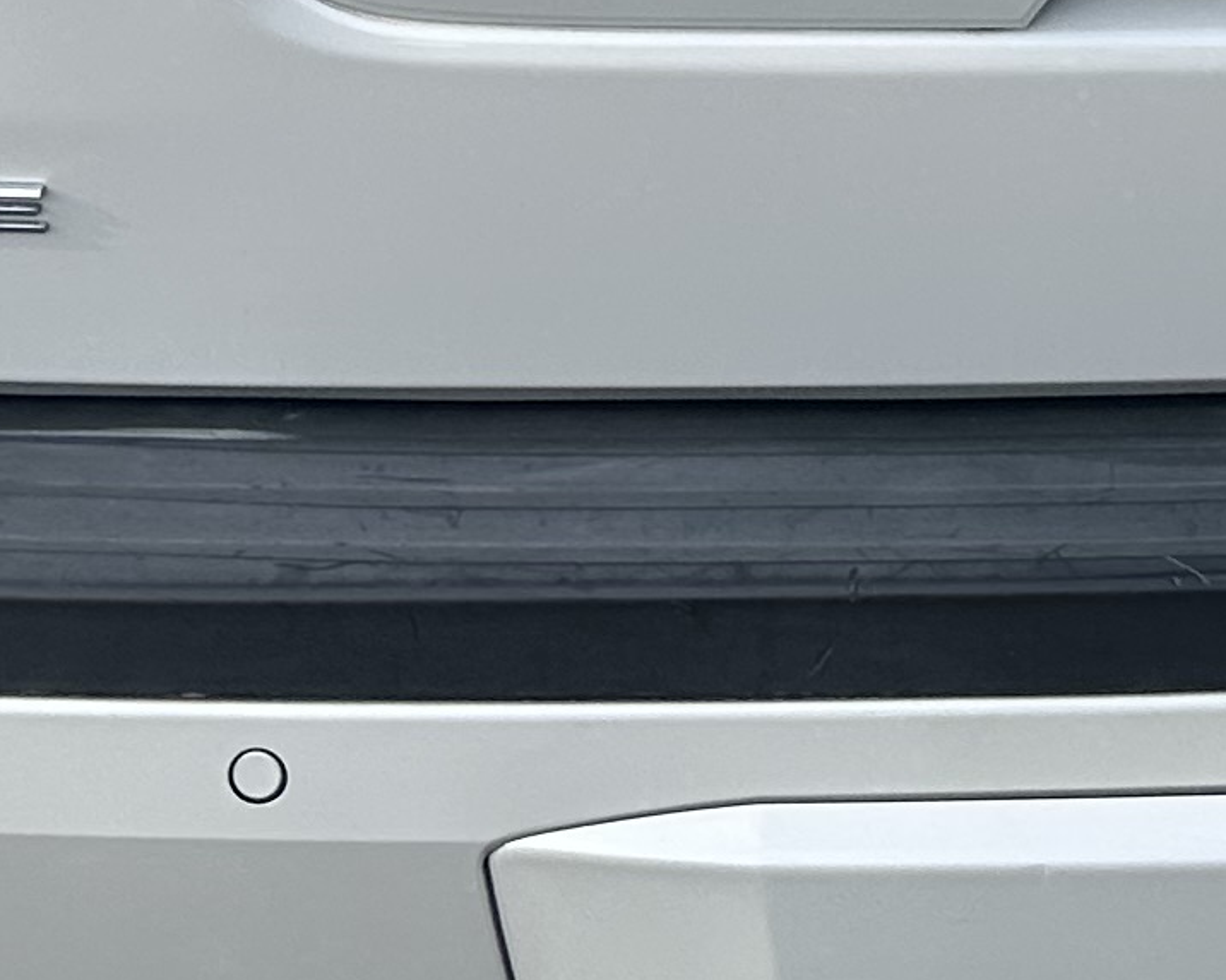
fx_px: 4787
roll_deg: +0.0
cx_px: 1233
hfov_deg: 14.4
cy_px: -778
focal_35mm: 132
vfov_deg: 10.9
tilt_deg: -14.3
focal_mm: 6.86
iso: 80
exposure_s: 1/1812
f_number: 1.78
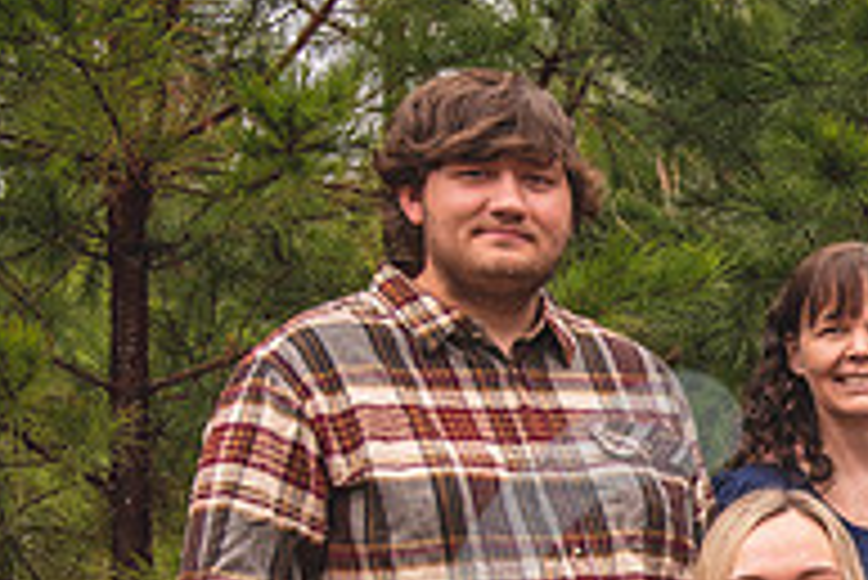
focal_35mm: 102
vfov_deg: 13.0
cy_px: 771
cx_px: 1129
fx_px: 2461
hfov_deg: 18.6
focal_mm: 34
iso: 200
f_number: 5.6
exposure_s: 1/160
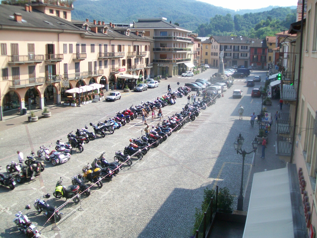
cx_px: 158
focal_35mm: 36
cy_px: 119
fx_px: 330
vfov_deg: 39.7
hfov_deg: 51.4
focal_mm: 6
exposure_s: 1/640
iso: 64
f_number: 2.7
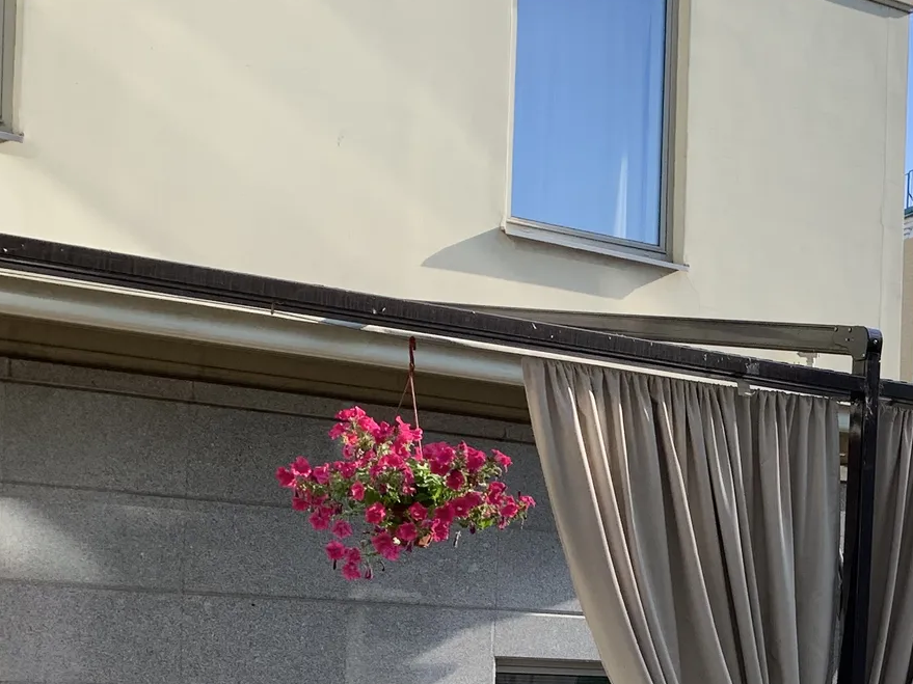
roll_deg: -1.9
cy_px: 720
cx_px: 1001
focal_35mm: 71
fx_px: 1872
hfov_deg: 25.4
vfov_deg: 19.9
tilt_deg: +0.4
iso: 25
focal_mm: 4.25
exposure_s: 1/488
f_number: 1.8
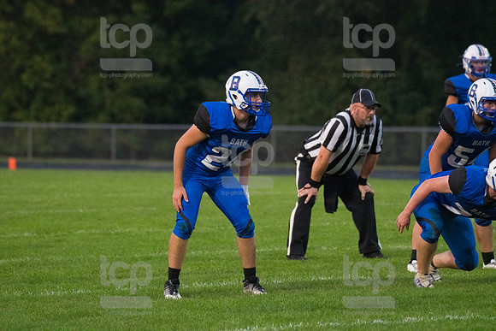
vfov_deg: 4.7
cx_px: 248
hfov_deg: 7.1
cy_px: 166
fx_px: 3996
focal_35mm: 290
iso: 6400
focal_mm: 290
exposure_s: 1/1600
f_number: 5.6
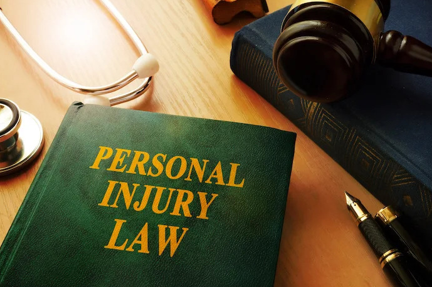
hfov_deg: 40.3
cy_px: 151
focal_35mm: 49
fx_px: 588
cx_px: 199
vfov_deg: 27.5
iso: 200
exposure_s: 1/2.5
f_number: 20
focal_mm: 30
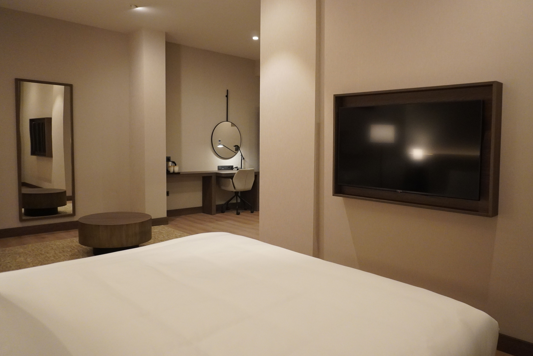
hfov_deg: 50.7
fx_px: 563
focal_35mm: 38
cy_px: 173
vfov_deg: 35.0
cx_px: 276
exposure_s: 1/160
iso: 4000
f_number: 4.5
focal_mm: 24
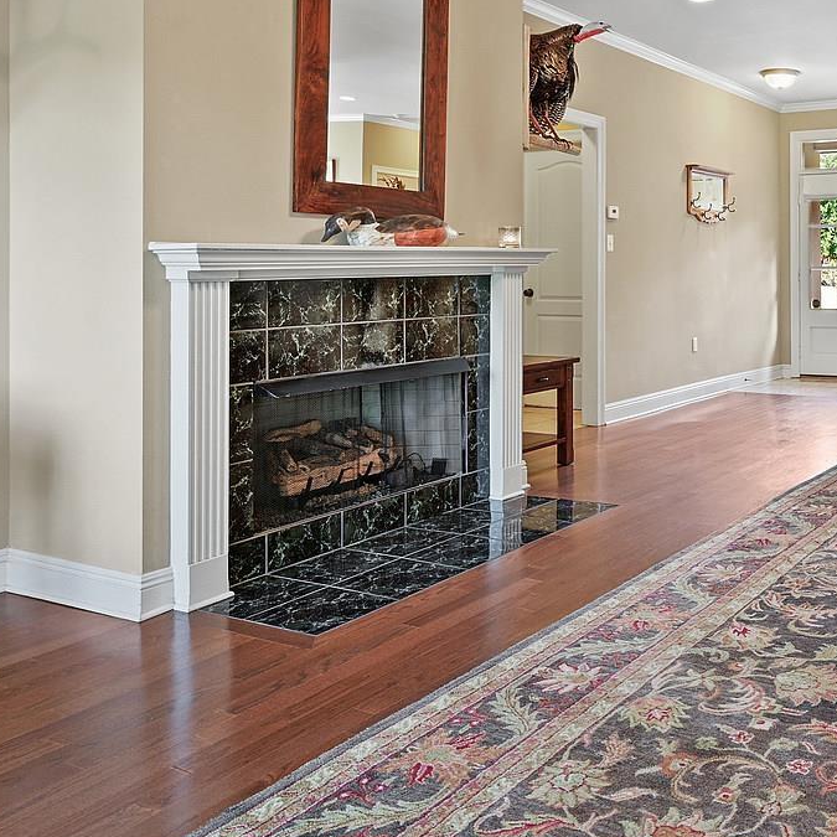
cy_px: 257
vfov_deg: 47.4
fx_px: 930
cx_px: 774
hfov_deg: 43.6
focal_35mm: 34
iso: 200
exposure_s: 1/1.67
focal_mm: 18
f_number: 14
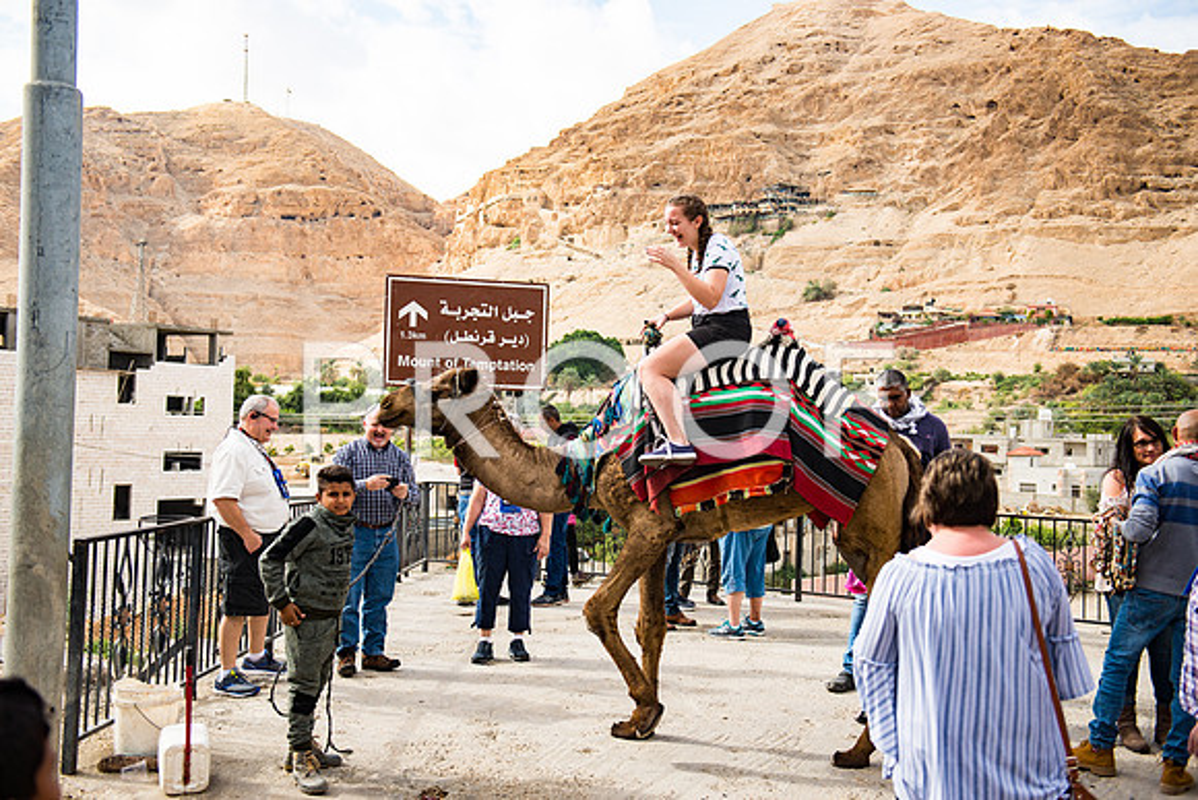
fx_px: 1265
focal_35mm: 38
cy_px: 400
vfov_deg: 35.1
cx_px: 599
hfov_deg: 50.7
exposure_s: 1/2000
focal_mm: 38
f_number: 2.8
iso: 200
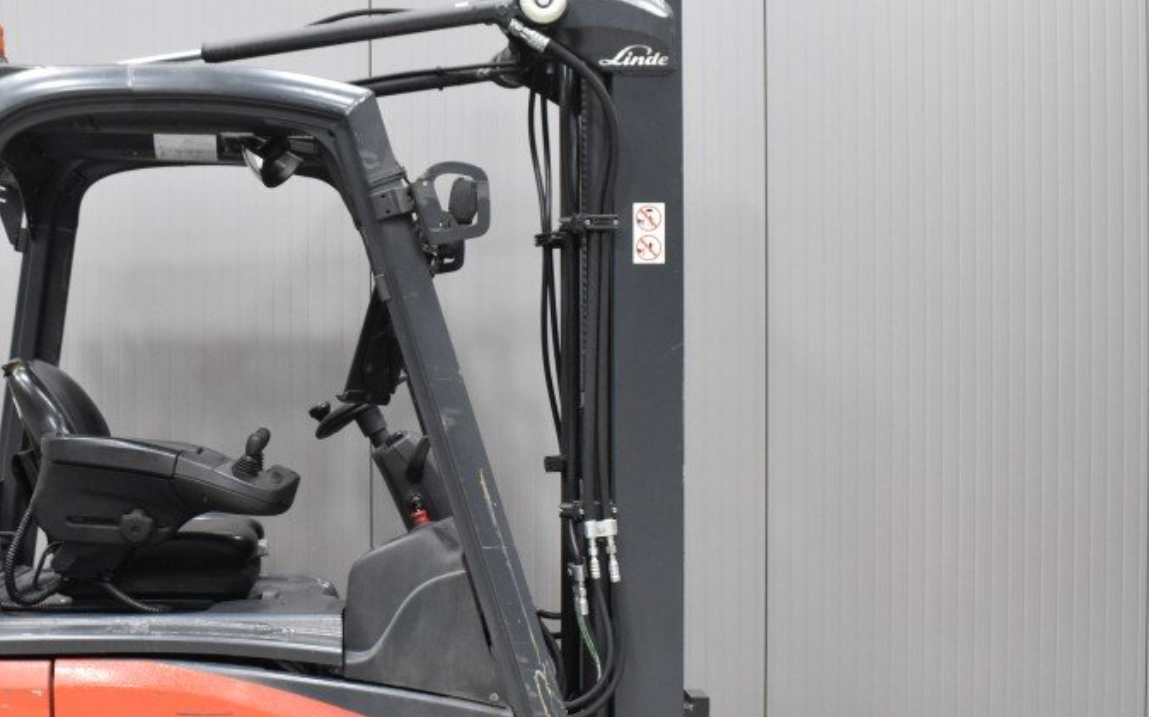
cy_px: 416
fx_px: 1534
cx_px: 367
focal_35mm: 49
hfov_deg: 40.5
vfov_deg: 26.3
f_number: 4.5
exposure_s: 1/30
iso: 1600
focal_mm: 18
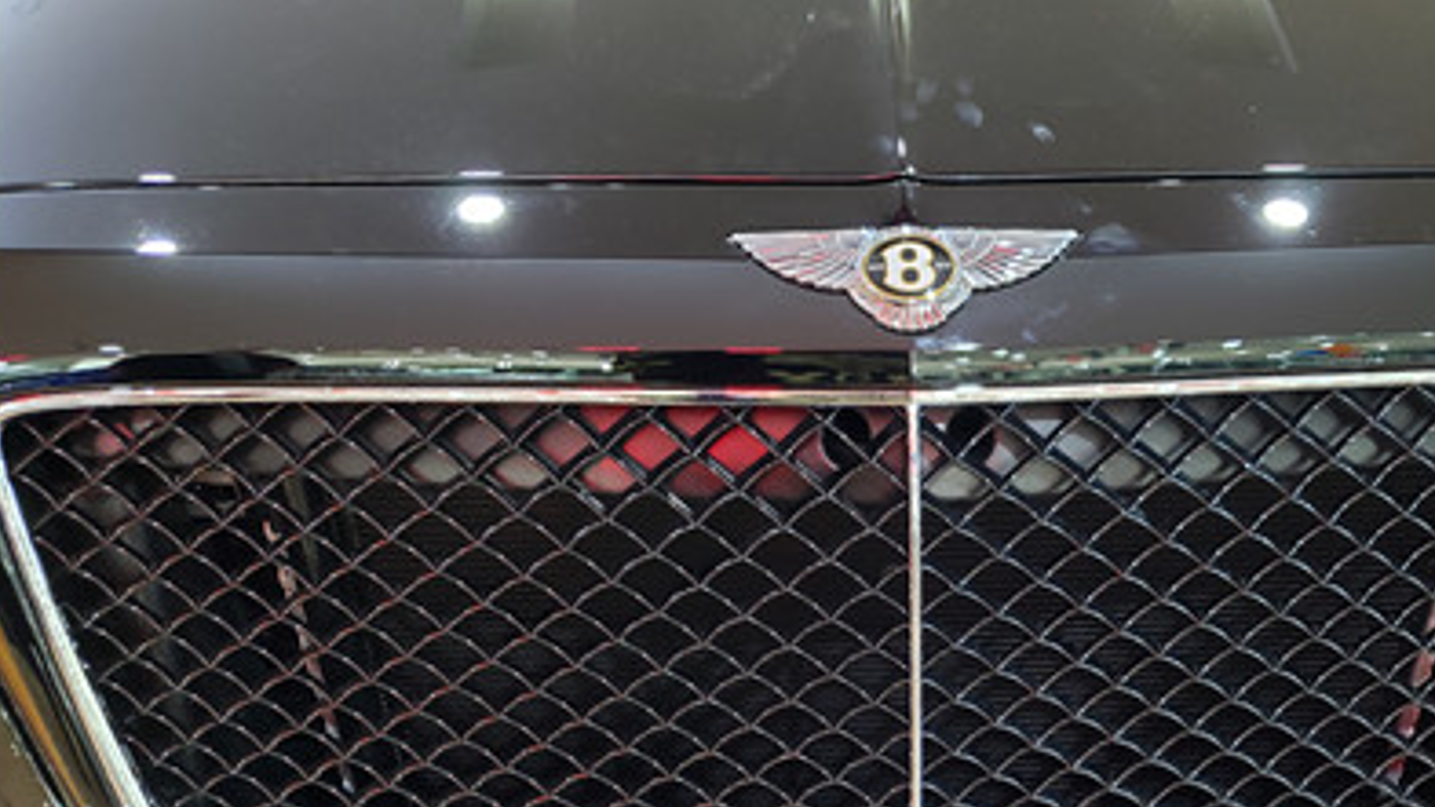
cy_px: 612
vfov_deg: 32.2
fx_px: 1370
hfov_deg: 54.7
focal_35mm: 36
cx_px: 895
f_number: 1.5
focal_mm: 4.3
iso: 250
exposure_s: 1/14
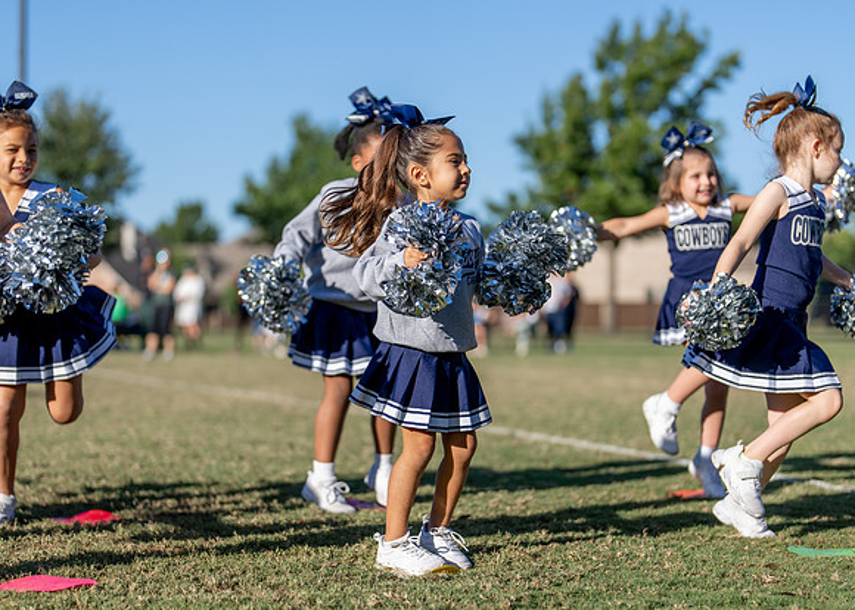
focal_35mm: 72
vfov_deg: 19.9
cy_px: 359
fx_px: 1739
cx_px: 410
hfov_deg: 27.6
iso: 100
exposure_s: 1/6400
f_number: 1.2
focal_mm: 50
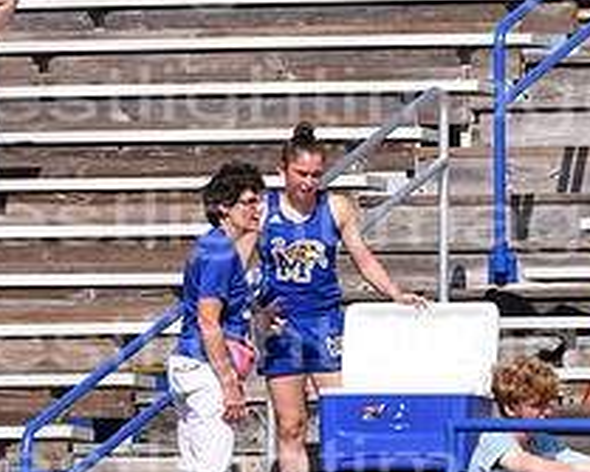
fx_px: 20438
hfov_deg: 1.7
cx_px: 305
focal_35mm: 1171
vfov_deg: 1.3
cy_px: 287
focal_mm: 300
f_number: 5.6
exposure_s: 1/5000
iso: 400
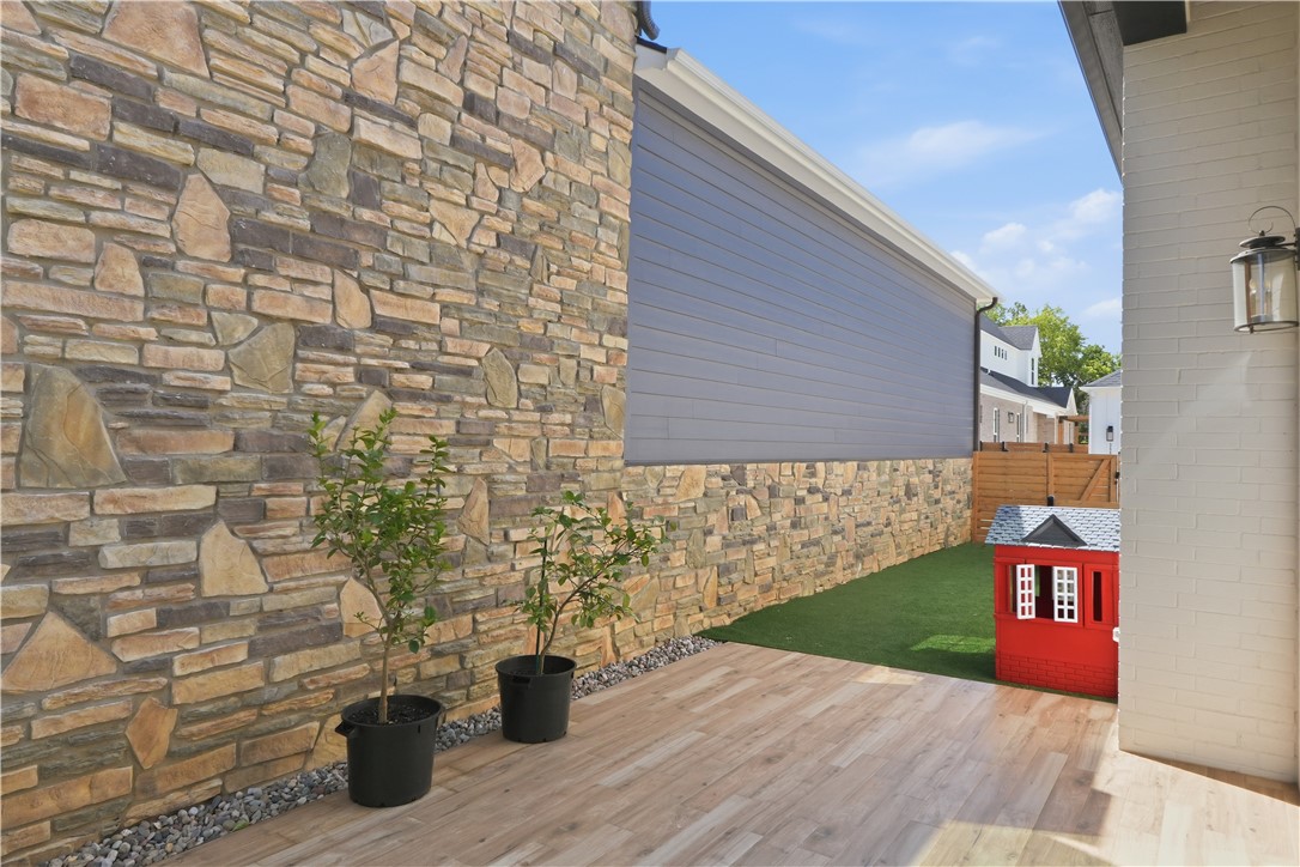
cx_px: 650
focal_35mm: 23
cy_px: 434
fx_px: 840
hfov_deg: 75.5
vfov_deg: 54.6
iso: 320
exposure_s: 1/250
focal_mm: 15.5
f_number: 9
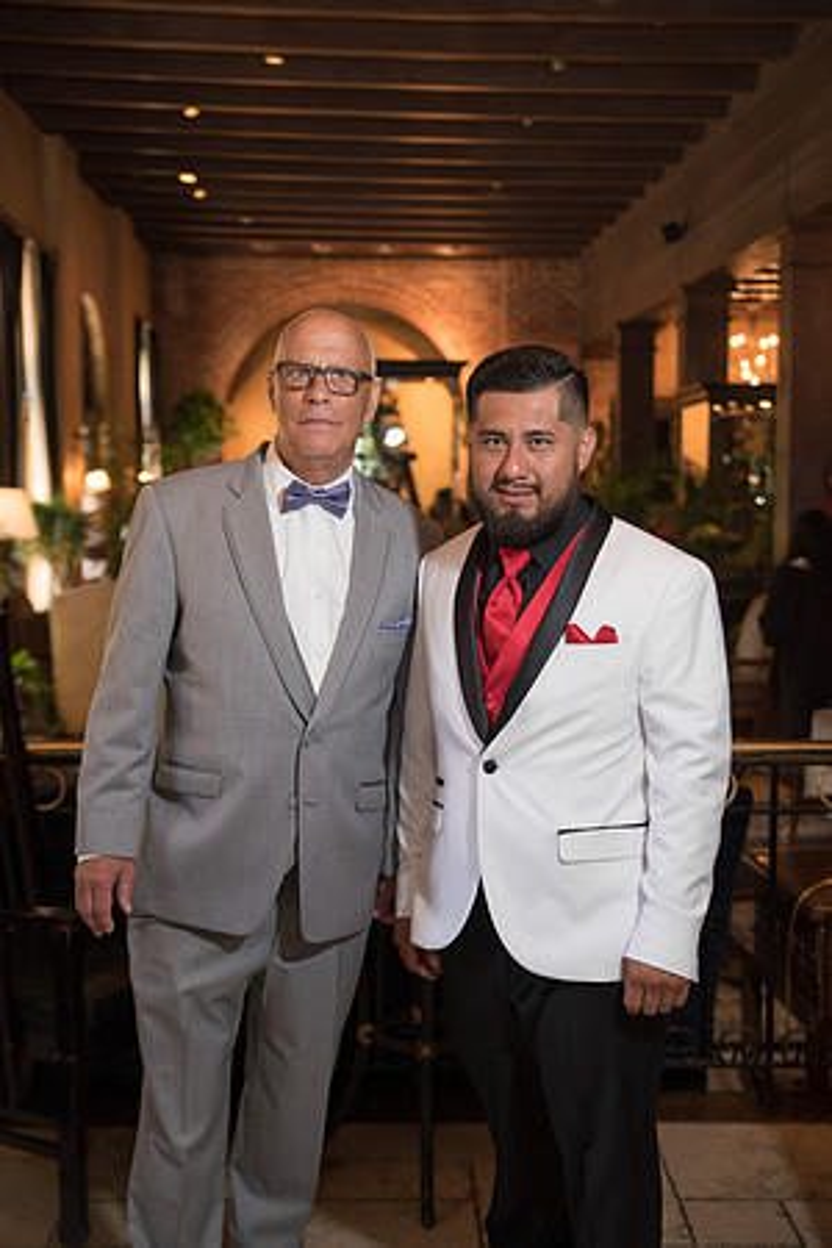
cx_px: 416
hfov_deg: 26.0
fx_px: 1803
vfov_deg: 38.2
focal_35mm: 52
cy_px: 624
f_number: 3.5
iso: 1250
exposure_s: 1/160
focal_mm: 52
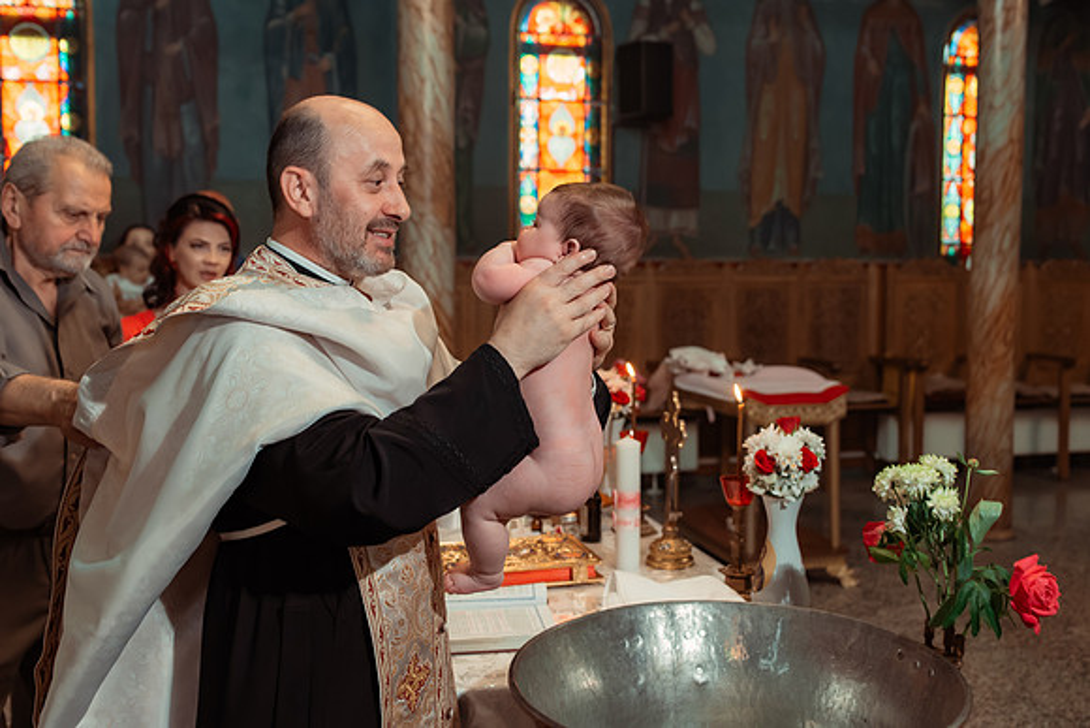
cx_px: 576
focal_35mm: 38
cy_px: 351
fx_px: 1142
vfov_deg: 35.3
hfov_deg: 51.0
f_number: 3.5
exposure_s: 1/200
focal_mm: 35
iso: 1600
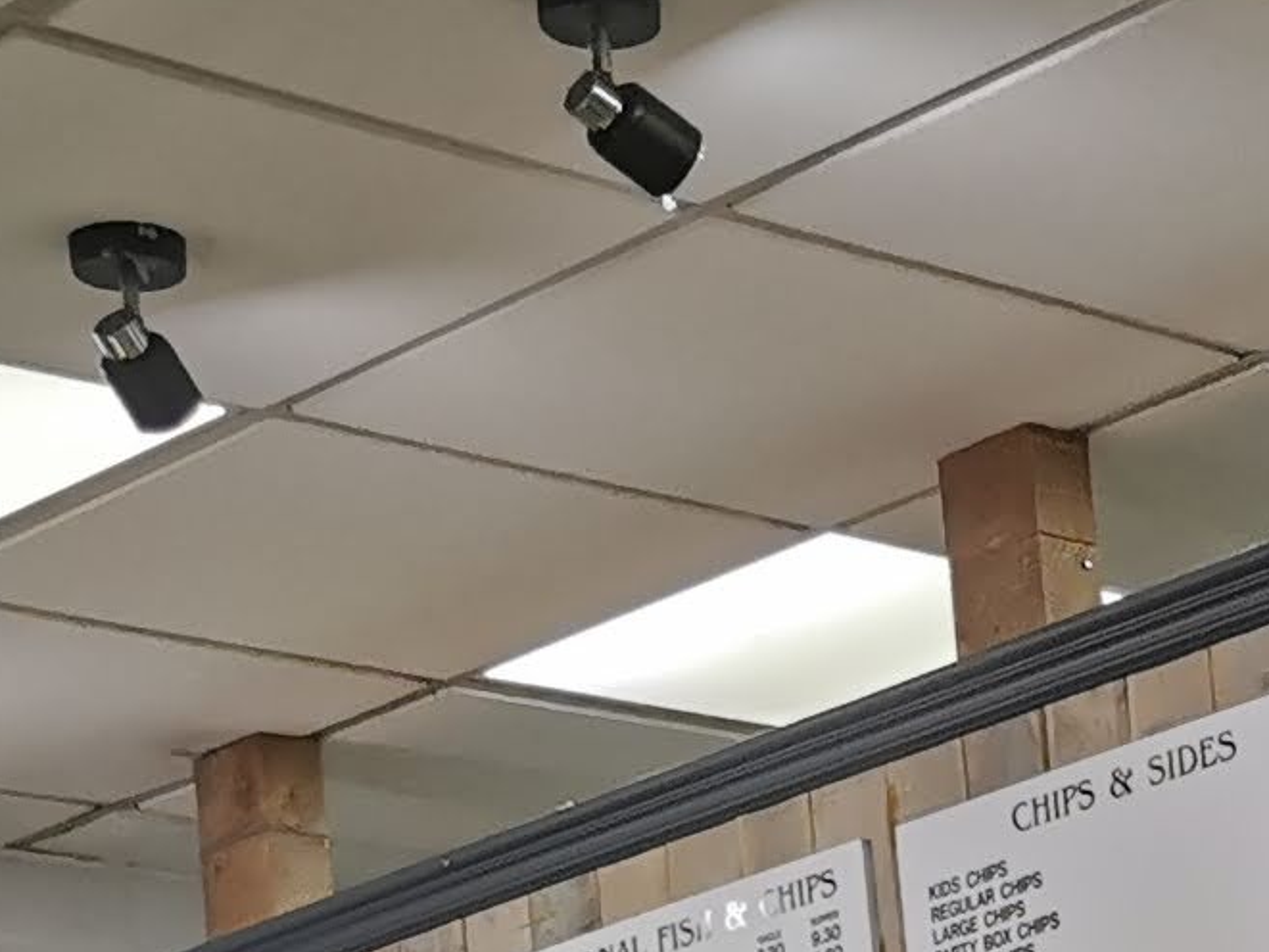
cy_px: 1589
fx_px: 5463
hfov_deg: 12.6
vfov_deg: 9.6
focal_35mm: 149
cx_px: 1922
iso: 50
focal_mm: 5.56
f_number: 1.6
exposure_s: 1/216
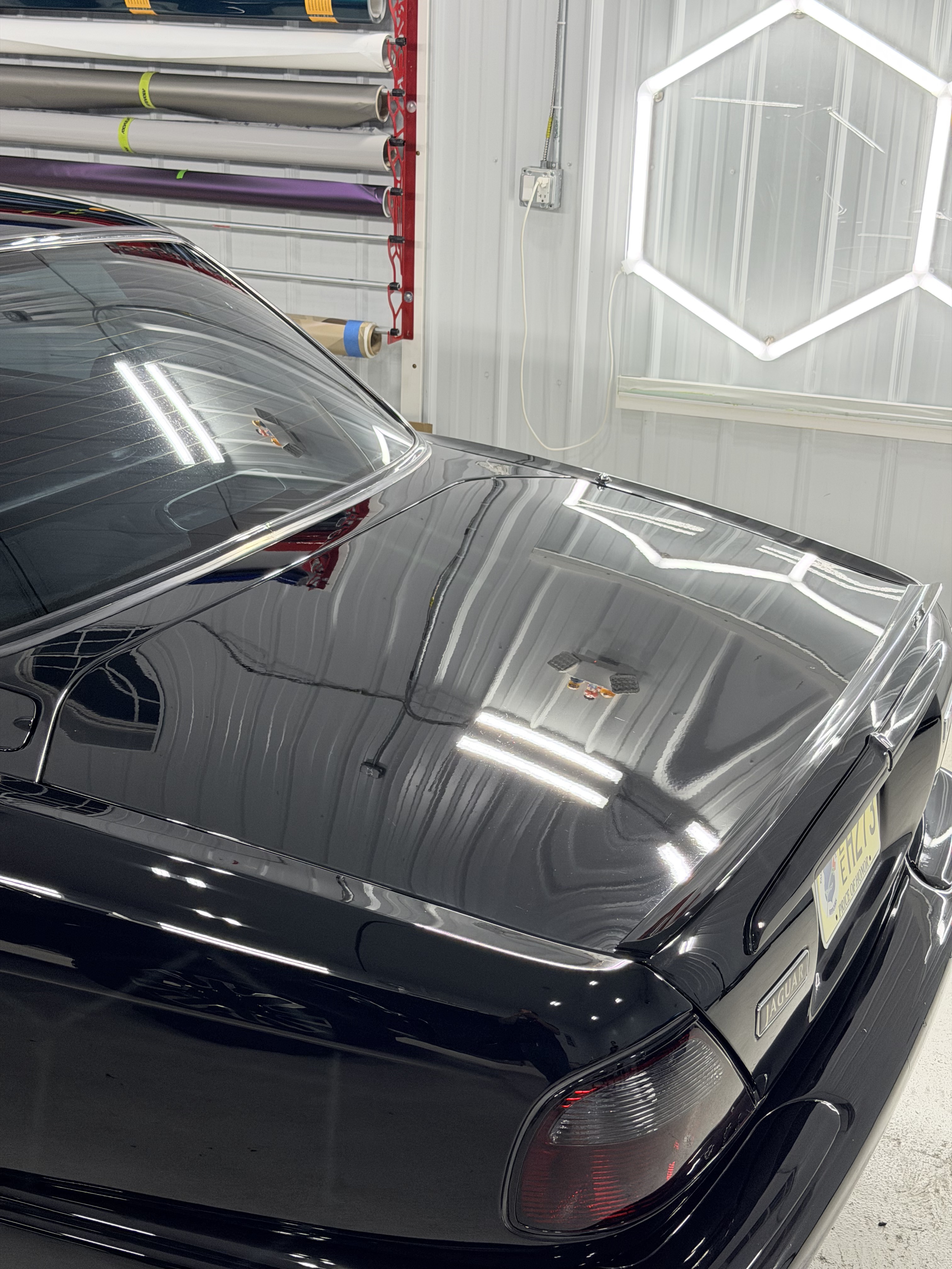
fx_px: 1760
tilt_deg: -18.9
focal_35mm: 48
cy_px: 634
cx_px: 476
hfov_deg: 30.3
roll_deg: -1.9
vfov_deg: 39.7
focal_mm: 6.76
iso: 80
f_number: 1.78
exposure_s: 1/190
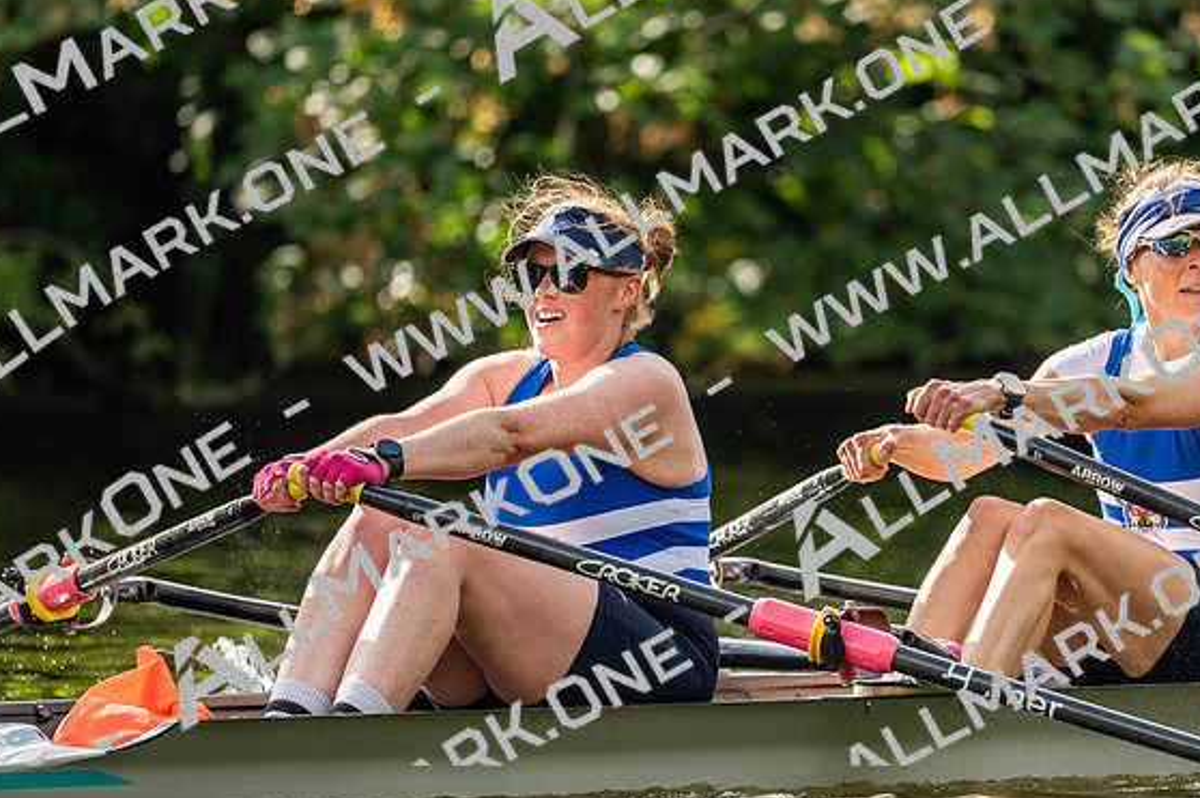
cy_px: 398
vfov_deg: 2.2
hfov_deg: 3.3
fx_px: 20781
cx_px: 609
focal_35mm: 624
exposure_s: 1/2500
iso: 1100
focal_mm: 400
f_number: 4.5
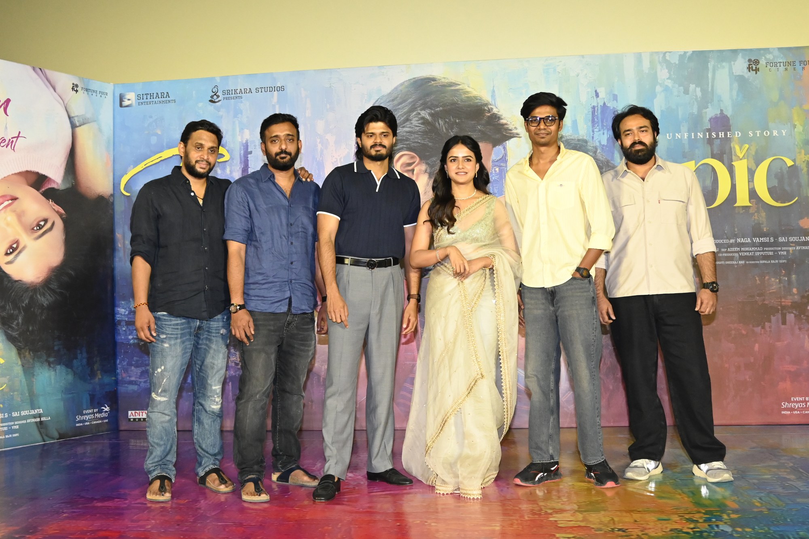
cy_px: 270
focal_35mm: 36
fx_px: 809
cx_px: 404
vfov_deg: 36.9
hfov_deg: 53.1
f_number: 5.6
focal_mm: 24
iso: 3200
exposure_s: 1/200
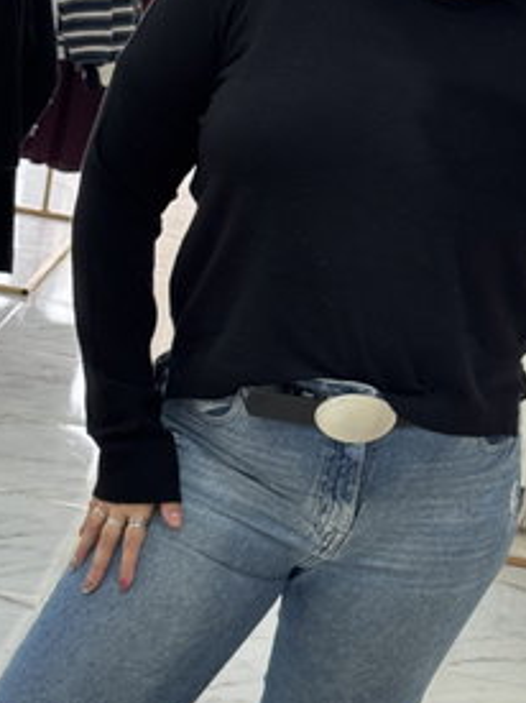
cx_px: 414
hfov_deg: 15.8
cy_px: 236
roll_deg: -9.0
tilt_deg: -11.6
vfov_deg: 21.0
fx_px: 1886
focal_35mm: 93
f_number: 1.78
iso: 100
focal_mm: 6.76
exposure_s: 1/50
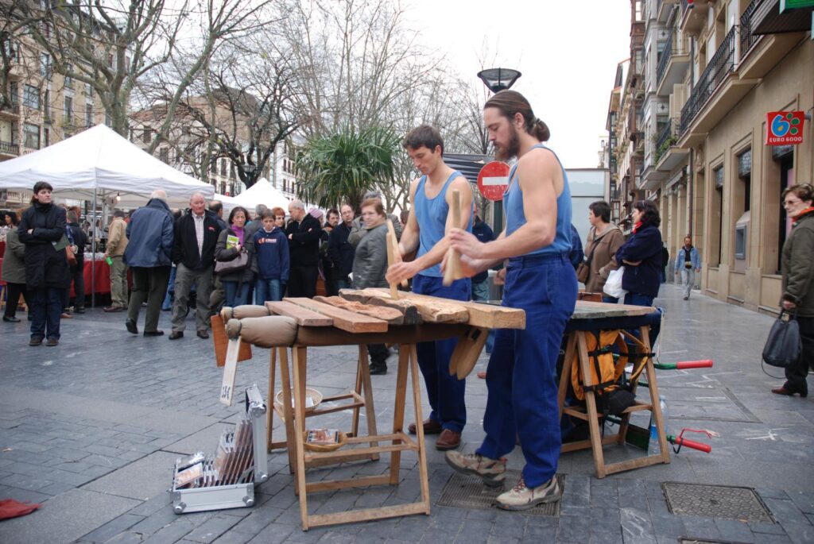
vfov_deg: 48.0
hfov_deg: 67.3
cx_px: 407
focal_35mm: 27
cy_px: 272
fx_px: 611
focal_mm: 18
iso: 100
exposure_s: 1/40
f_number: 3.5
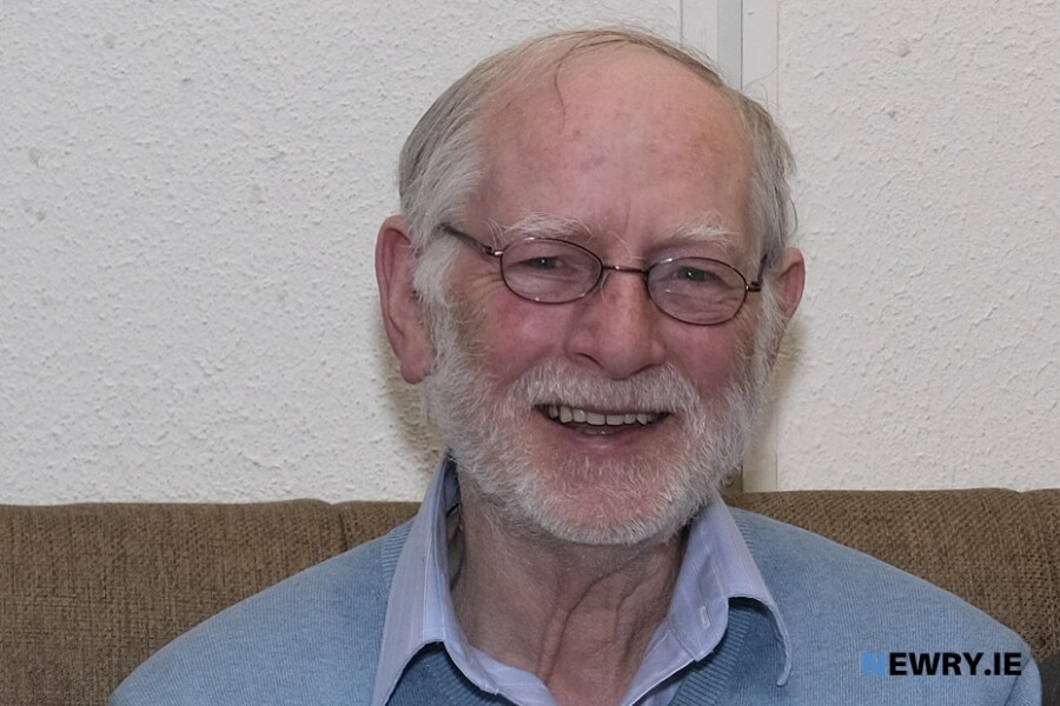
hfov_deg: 37.5
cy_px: 353
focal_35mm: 53
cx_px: 530
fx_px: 1560
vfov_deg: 25.5
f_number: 3.6
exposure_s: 1/125
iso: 400
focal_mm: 35
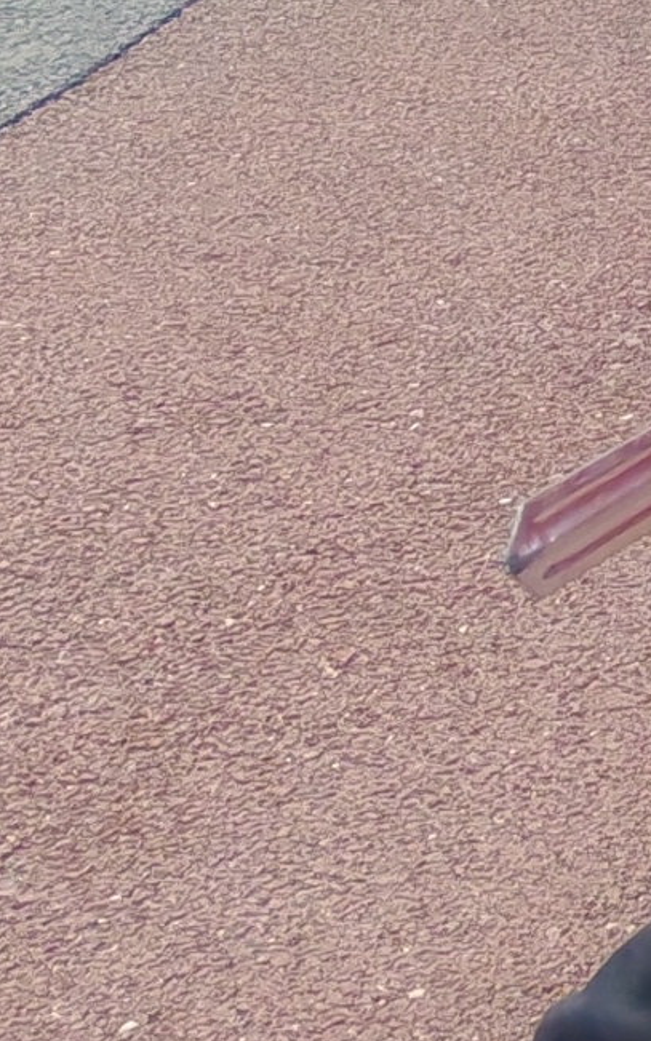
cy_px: -974
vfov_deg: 10.7
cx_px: 2225
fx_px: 5109
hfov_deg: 6.4
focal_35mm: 180
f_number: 1.95
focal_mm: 5.52
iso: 50
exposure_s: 1/1600
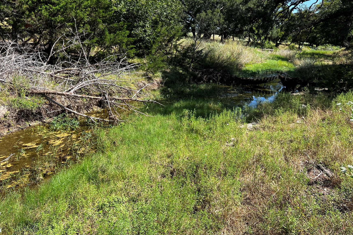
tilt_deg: -6.9
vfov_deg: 40.7
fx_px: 314
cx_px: 194
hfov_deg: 58.6
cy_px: 83
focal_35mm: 32
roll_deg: -2.5
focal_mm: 5.7
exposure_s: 1/1724
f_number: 1.5
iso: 50
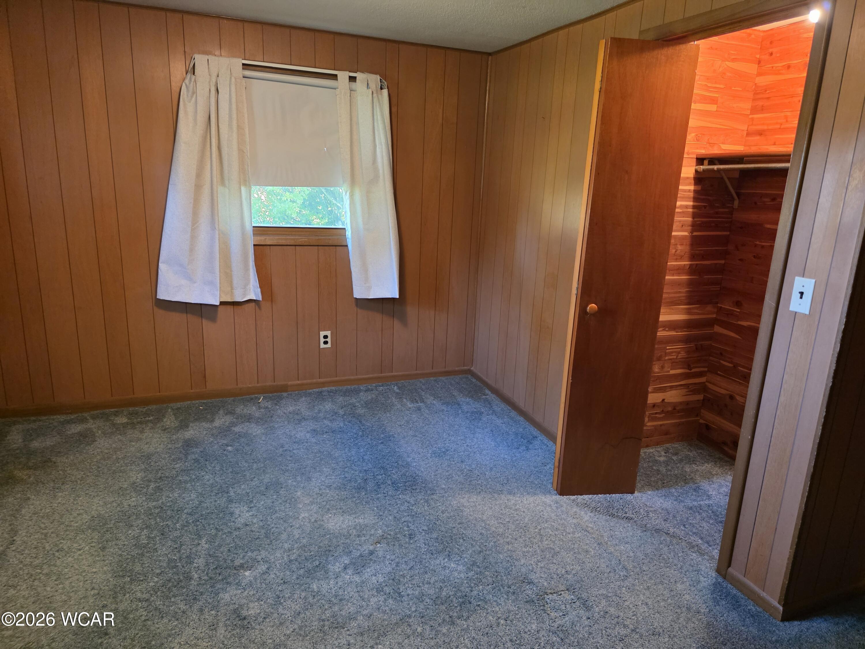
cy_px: 324
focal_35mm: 23
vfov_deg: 58.9
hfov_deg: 73.9
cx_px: 432
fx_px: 575
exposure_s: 1/120
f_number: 1.7
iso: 1000
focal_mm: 6.3
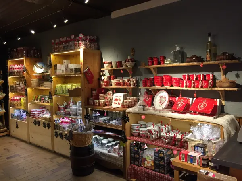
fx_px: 203
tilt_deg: -3.7
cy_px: 90
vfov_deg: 48.2
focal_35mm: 29
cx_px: 121
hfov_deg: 61.7
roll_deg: +2.2
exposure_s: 1/33
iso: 80
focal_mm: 4.15
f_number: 2.2
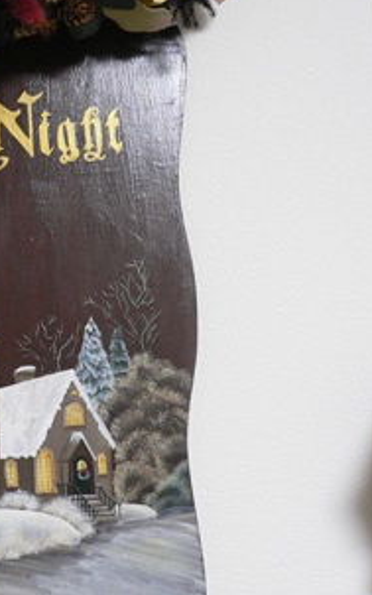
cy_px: 241
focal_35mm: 66
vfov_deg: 31.0
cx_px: -2
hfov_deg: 19.2
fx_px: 1070
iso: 200
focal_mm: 5.8
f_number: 2.8
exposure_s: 1/13
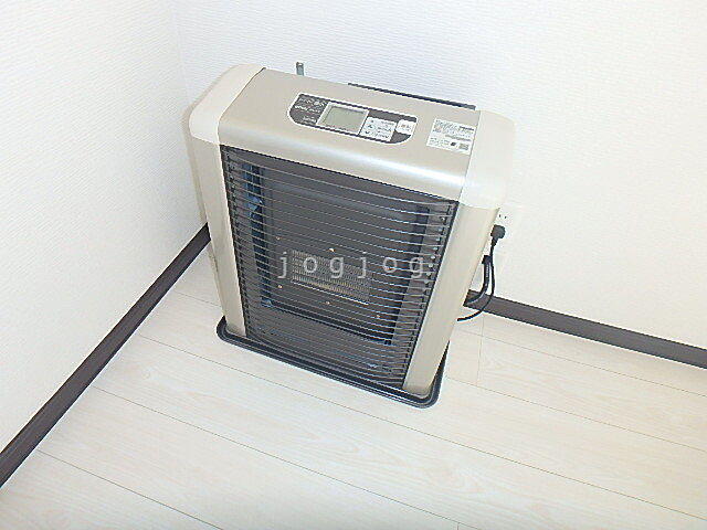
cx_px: 354
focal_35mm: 21
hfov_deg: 79.0
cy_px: 265
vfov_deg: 63.4
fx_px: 429
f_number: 3.5
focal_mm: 3.7
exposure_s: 1/80
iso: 125
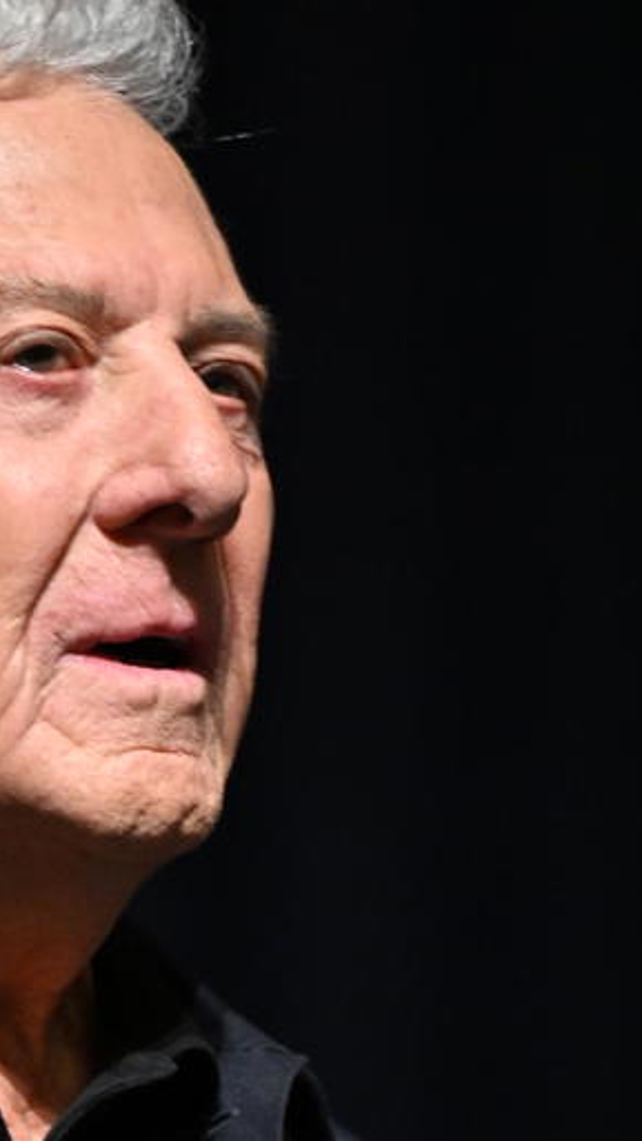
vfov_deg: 3.4
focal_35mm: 633
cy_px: 858
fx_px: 19163
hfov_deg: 1.9
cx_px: 53
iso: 3200
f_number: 2.8
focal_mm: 200
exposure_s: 1/320
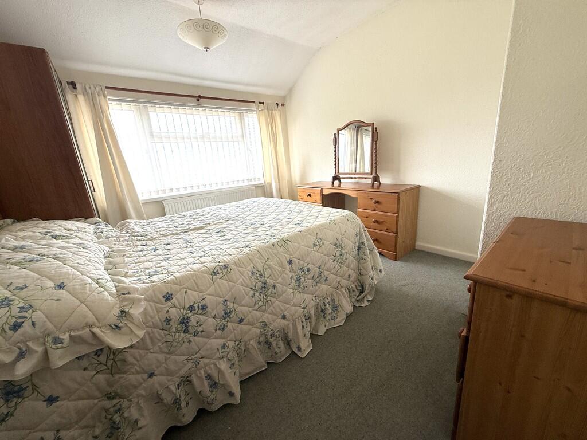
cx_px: 294
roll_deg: +4.6
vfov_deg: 85.7
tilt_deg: -13.0
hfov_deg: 102.1
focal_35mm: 14
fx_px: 237
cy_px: 220
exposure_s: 1/121
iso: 64
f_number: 2.2
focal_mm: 2.22
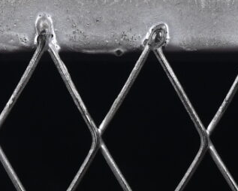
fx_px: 4003
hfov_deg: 3.4
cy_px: -418
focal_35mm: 568
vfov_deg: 2.7
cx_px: 174
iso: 160
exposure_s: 1/60
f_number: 8
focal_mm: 50
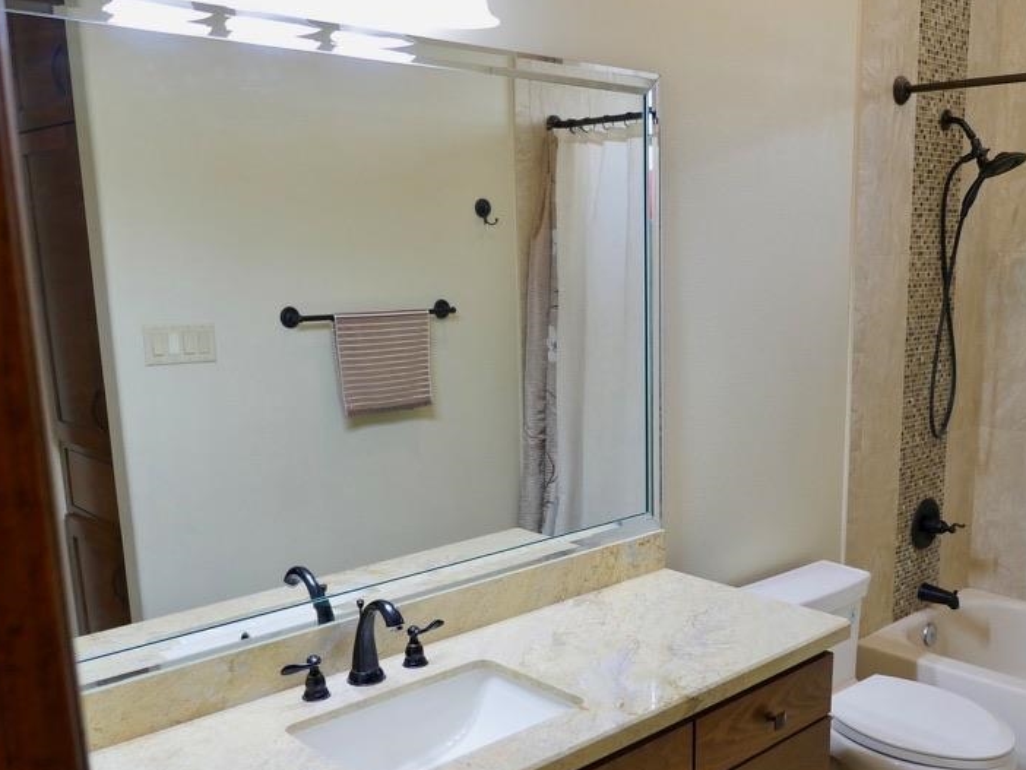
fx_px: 1038
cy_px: 476
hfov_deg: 51.6
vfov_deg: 40.5
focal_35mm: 35
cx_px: 683
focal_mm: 12
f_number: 2.8
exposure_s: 1/60
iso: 400
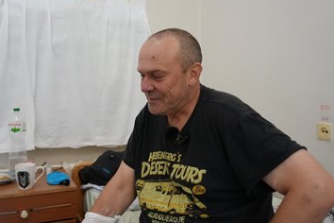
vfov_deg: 37.8
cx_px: 153
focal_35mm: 35
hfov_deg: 54.4
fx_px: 325
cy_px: 116
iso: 8000
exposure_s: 1/160
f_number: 4
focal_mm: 31
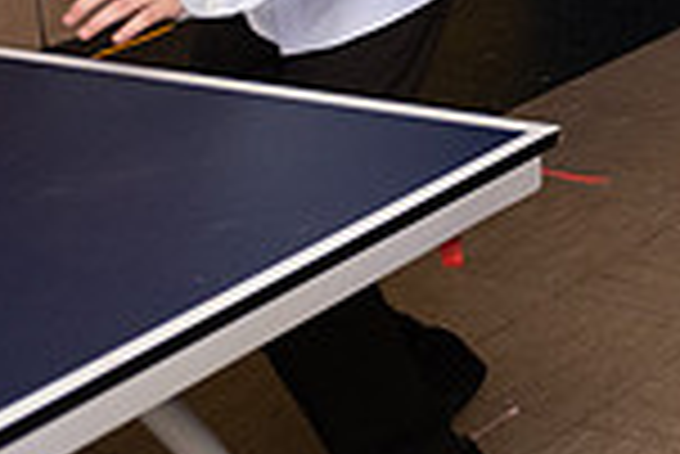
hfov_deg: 15.1
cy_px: -366
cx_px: 1289
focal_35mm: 114
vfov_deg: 11.2
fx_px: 2155
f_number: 2.8
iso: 1600
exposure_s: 1/30
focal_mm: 18.7
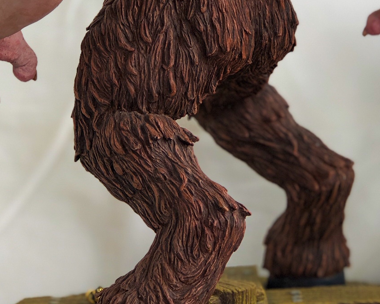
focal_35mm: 133
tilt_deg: -16.6
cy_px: 68
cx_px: 210
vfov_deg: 11.6
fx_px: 1496
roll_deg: +0.9
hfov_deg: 14.5
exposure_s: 1/60
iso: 25
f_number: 2.8
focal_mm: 6.6
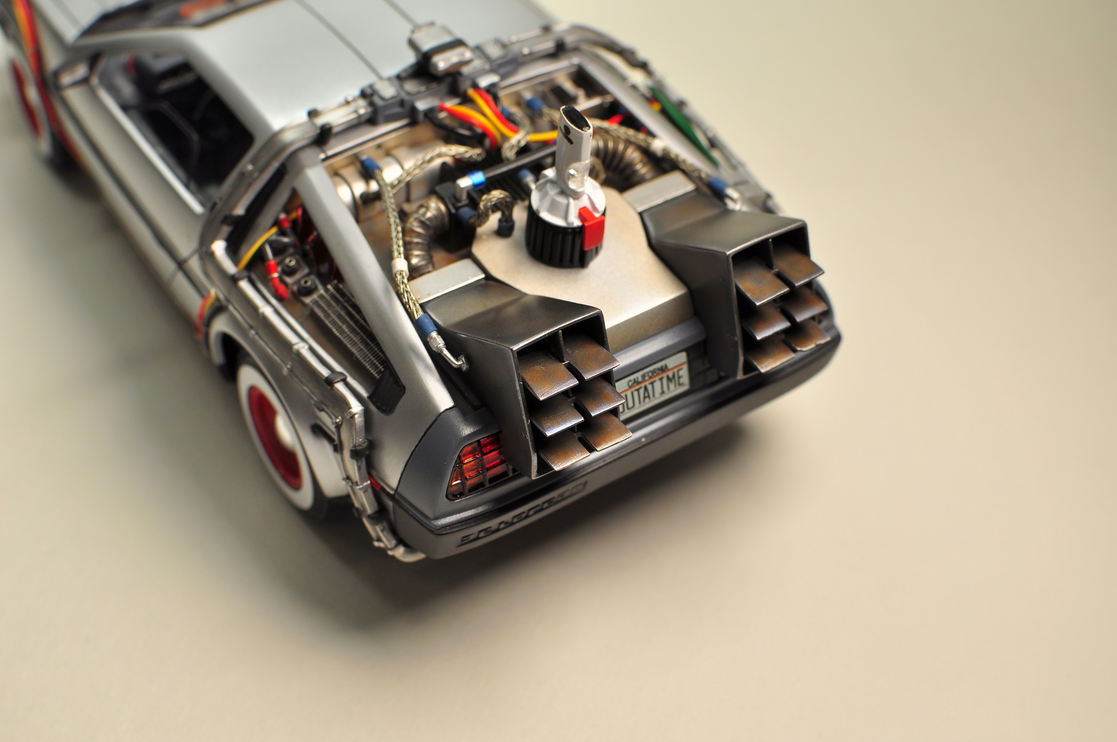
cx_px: 558
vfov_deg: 25.7
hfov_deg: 37.9
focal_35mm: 52
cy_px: 371
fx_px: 1627
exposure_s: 1/125
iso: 200
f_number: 7.1
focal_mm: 35
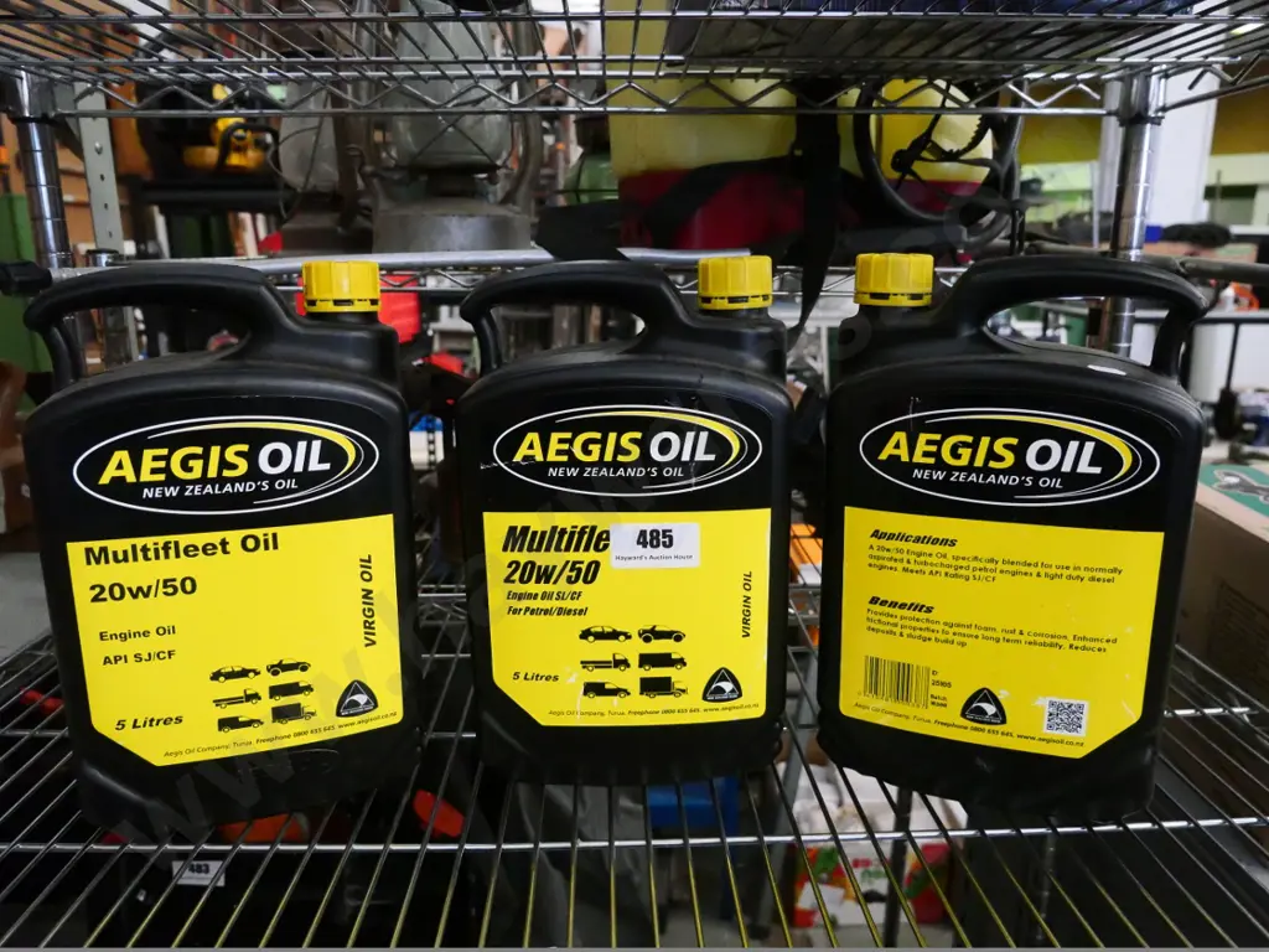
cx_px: 634
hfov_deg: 71.6
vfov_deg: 56.8
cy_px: 476
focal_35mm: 24
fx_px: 880
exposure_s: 1/640
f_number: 3.5
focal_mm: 12
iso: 6400
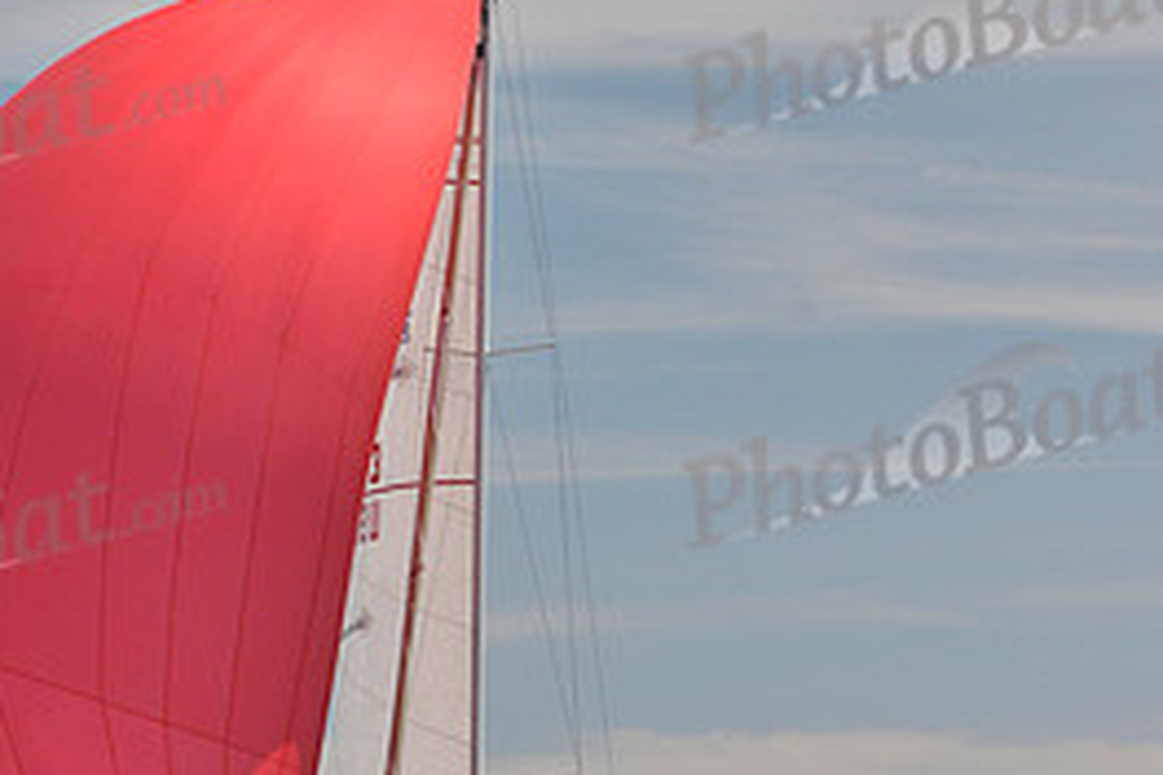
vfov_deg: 6.6
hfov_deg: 9.8
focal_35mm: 209
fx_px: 6751
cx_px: 456
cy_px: 727
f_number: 8
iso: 400
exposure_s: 1/800
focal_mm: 95
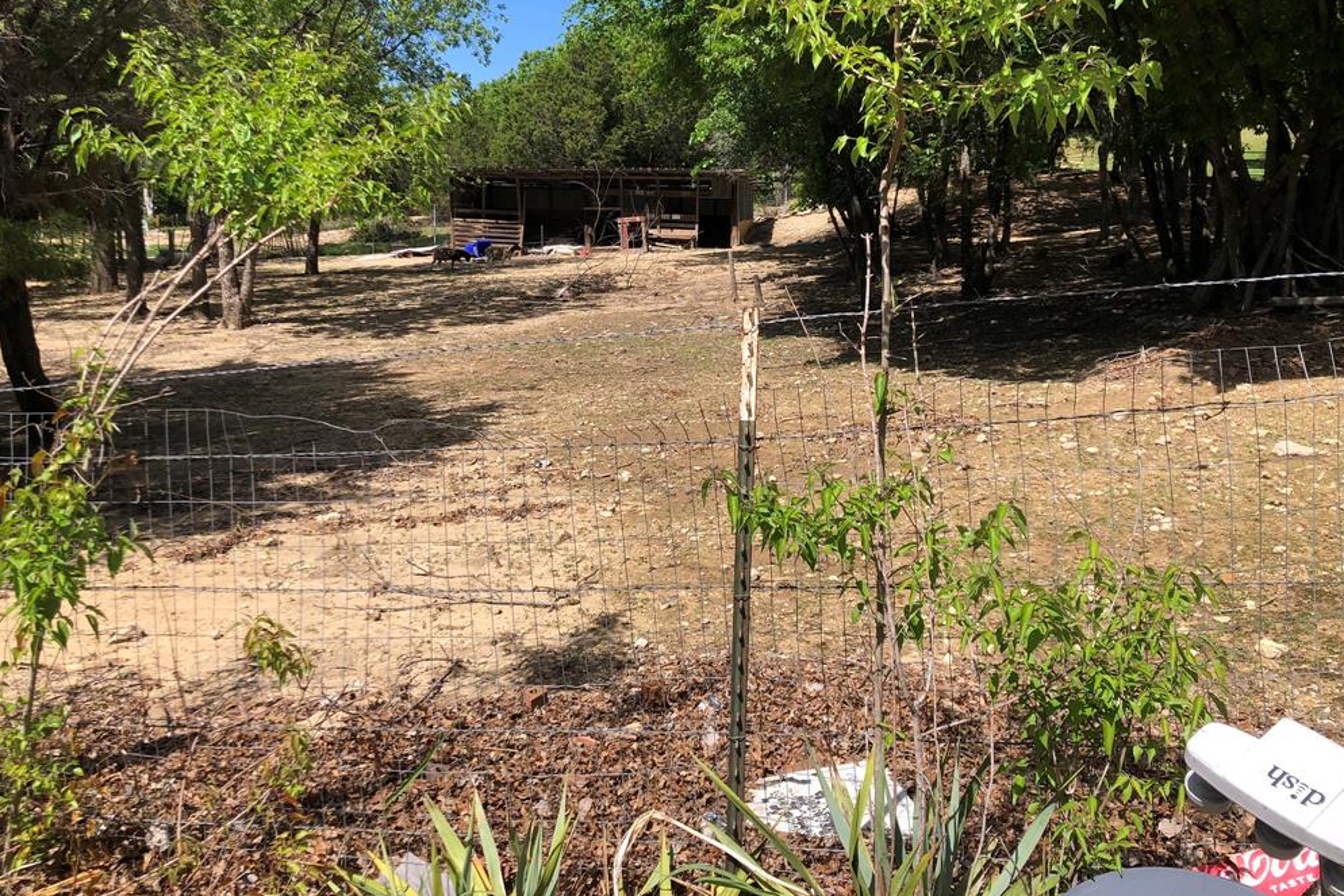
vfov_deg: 43.5
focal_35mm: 30
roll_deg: -0.8
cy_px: 392
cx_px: 679
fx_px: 1120
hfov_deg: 61.9
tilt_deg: -6.6
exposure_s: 1/1799
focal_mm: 4
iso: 20
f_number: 1.8
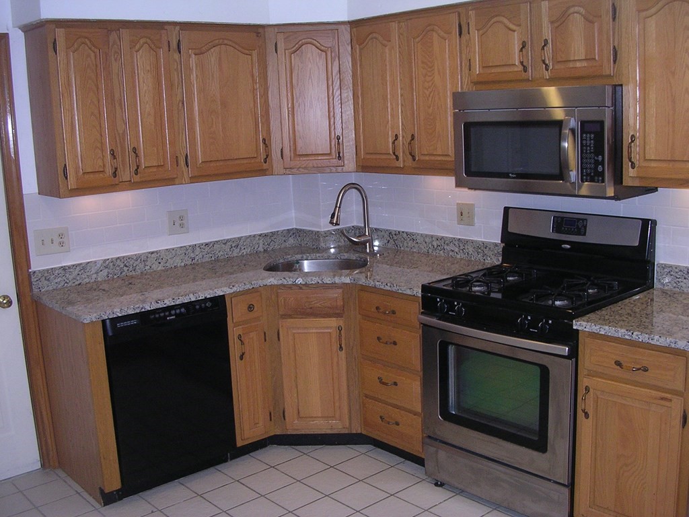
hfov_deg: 49.0
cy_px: 258
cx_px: 344
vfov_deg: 37.7
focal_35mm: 38
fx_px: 756
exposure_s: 1/60.1
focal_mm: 5.8
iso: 236
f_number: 2.8
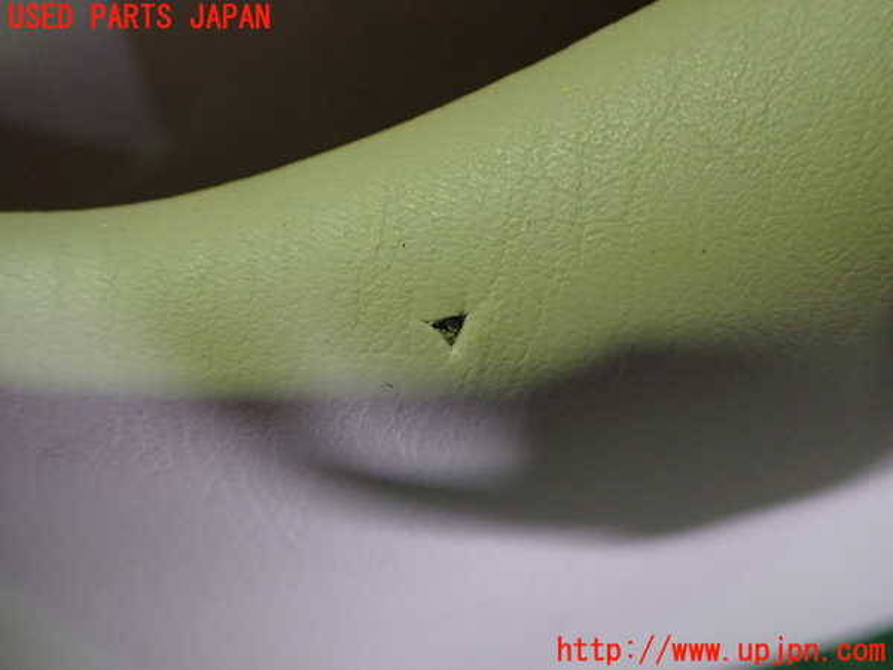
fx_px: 774
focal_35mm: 30
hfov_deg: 60.0
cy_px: 335
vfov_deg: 46.8
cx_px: 446
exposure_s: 1/30
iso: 800
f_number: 2.3
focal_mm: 5.4
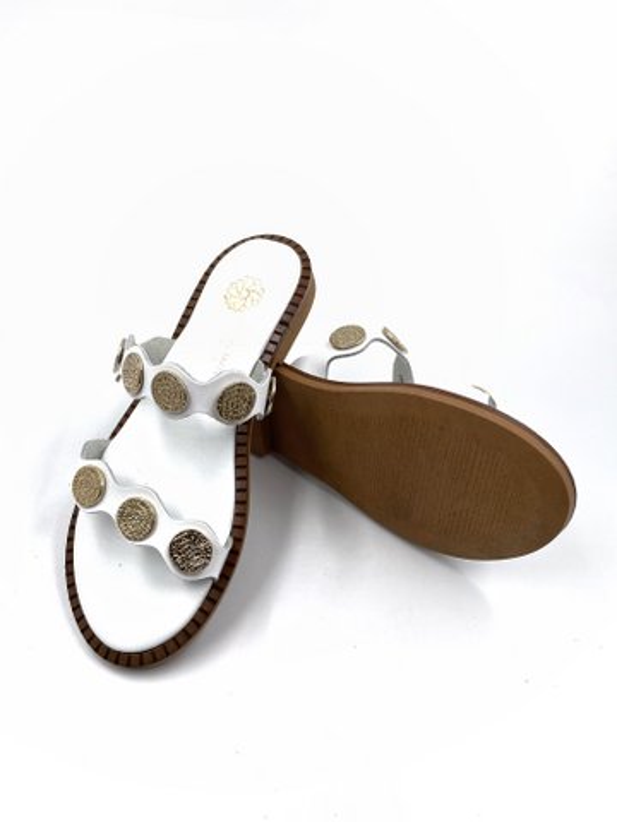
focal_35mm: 26
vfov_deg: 67.3
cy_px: 411
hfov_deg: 53.1
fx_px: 618
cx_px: 308
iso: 32
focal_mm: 4.2
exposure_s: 1/955
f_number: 1.6
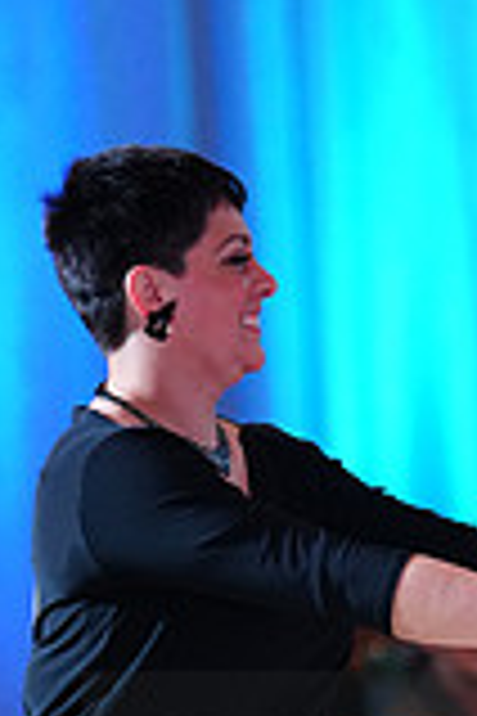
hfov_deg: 2.4
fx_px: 11348
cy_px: 824
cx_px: 704
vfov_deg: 3.6
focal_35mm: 571
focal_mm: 157
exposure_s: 1/400
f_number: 2.8
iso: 2000
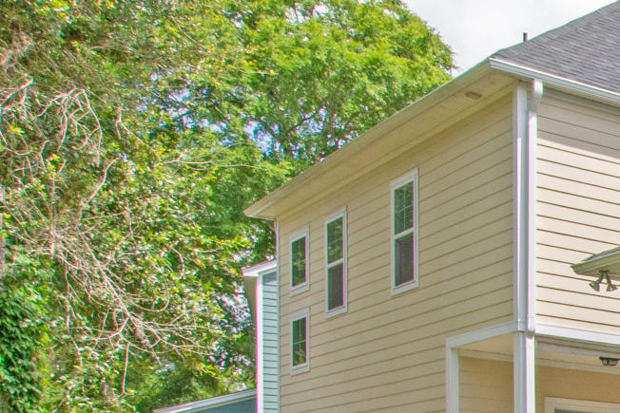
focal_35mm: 69
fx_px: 1189
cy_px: 533
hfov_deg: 20.8
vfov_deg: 18.4
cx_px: 1099
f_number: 11
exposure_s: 1/125
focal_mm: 10
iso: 320
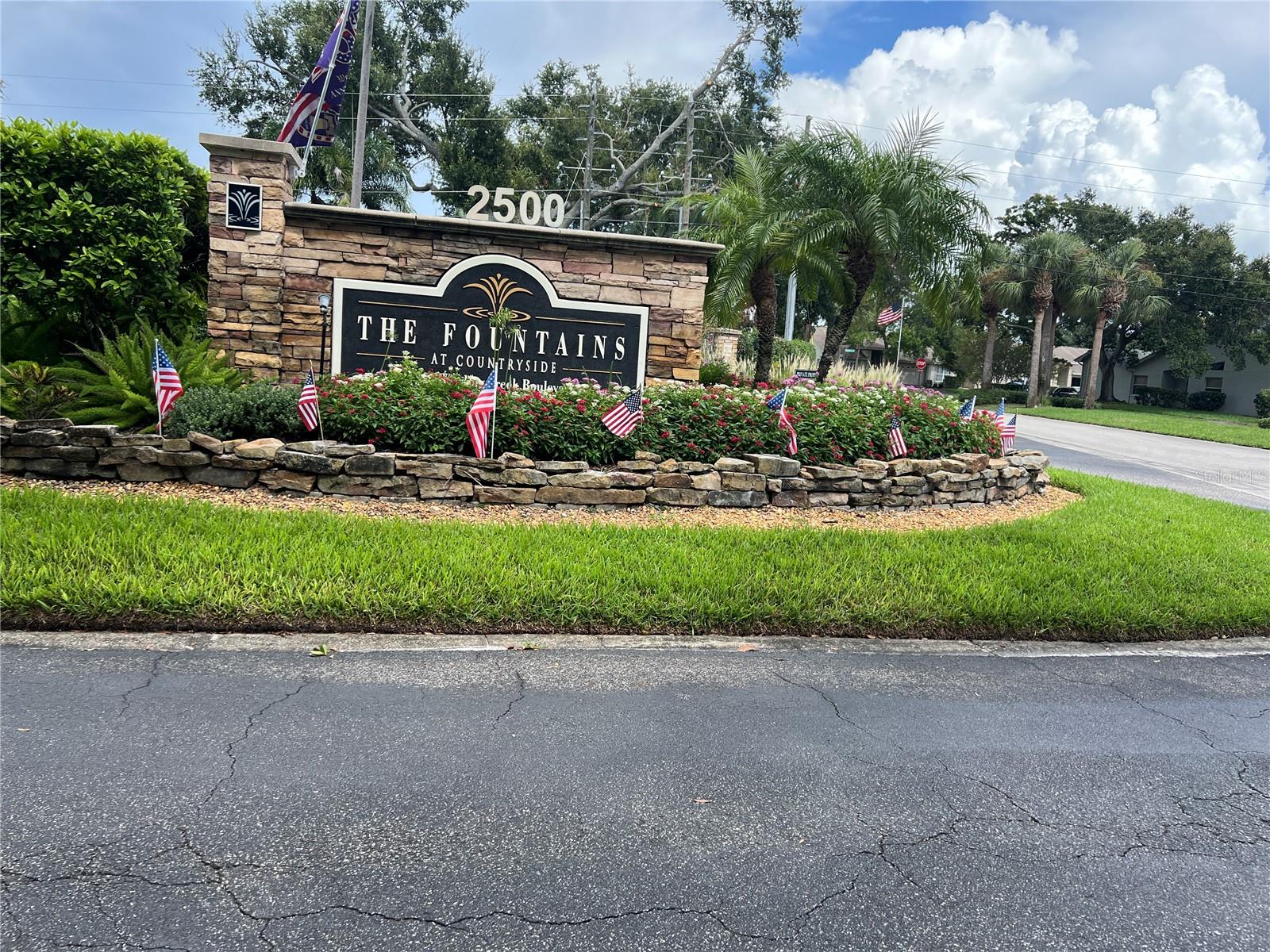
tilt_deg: -6.4
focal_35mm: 26
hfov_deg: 67.3
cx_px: 635
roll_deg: -2.8
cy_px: 476
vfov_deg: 53.1
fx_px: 954
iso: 50
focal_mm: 5.7
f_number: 1.5
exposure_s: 1/1344
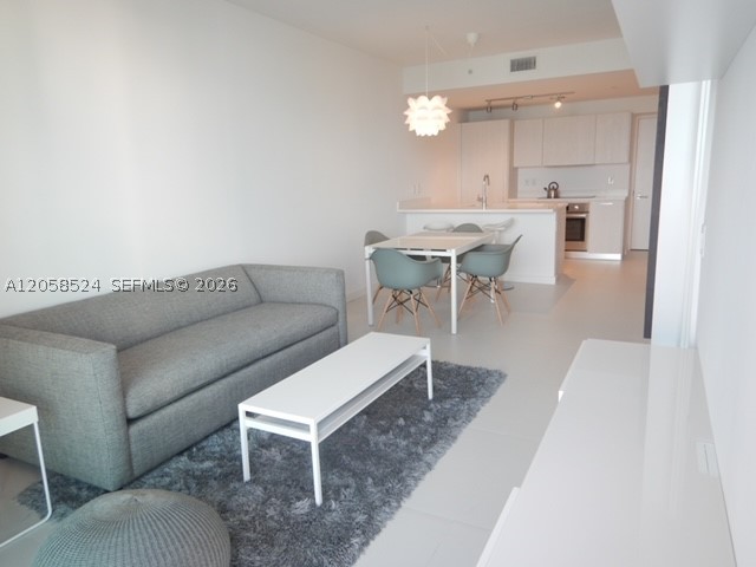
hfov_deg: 71.6
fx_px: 524
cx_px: 378
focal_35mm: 24
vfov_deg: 56.8
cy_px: 284
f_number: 2.8
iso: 125
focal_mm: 4.3
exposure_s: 1/50
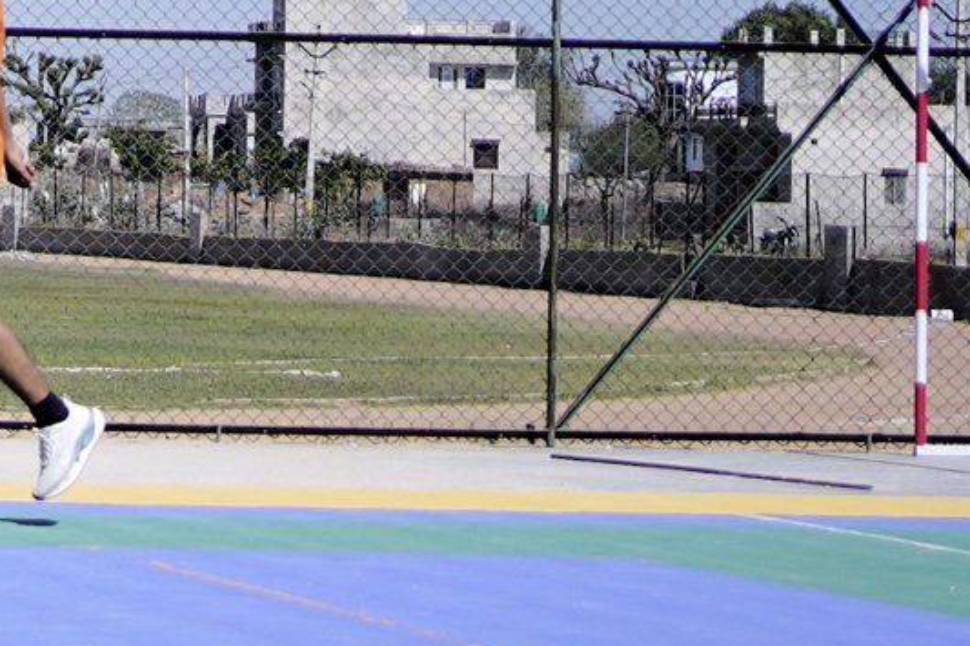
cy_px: -129
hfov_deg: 9.3
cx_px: -1403
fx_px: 5306
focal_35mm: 197
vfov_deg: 6.9
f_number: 1.8
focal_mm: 35
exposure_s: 1/6000
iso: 100
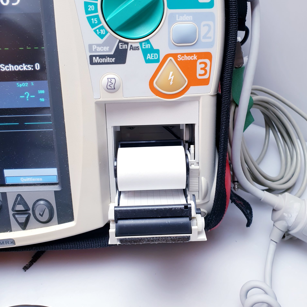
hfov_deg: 52.5
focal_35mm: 31
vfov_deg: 51.7
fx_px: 311
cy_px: 105
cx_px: 154
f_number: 2.4
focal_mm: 4.3
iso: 80
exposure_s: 1/50
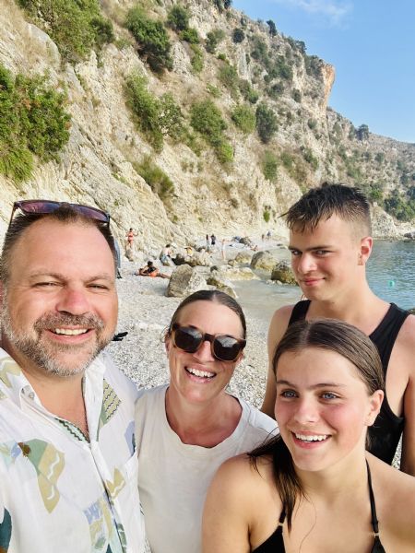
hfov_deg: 58.9
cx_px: 208
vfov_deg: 73.9
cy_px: 276
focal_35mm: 23
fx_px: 368
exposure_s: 1/400
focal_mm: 2.69
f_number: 1.9
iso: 25
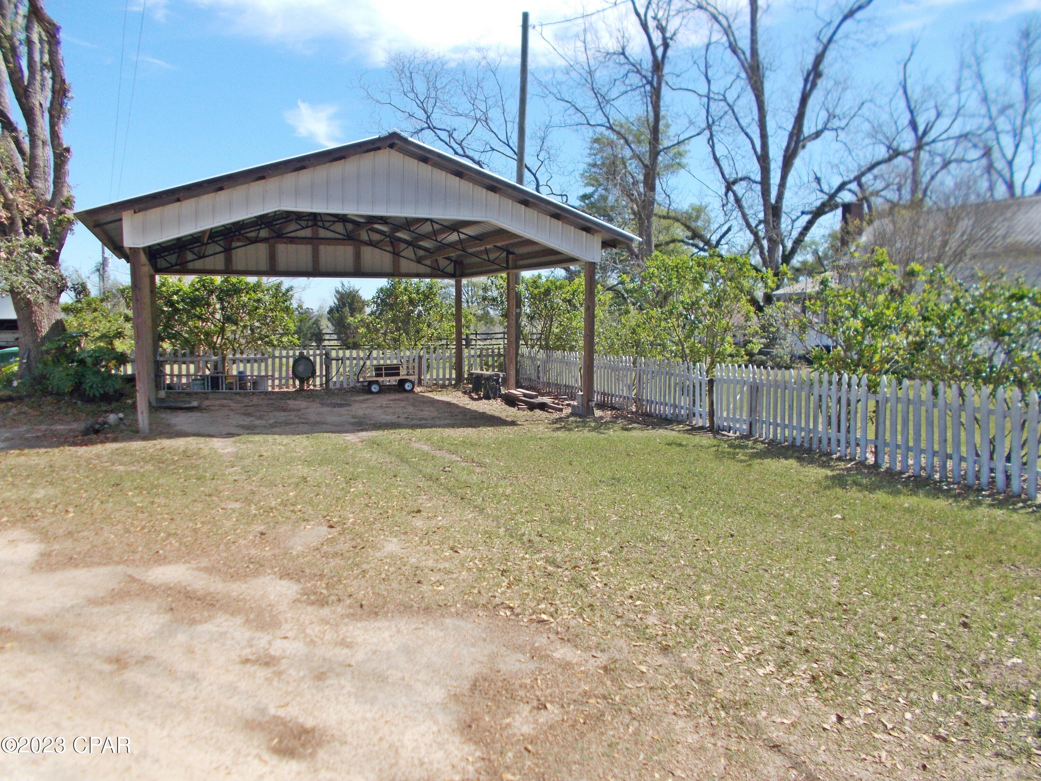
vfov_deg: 53.1
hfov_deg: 67.3
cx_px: 520
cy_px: 390
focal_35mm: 26
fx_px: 782
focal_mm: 4.6
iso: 80
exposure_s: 1/100
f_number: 8
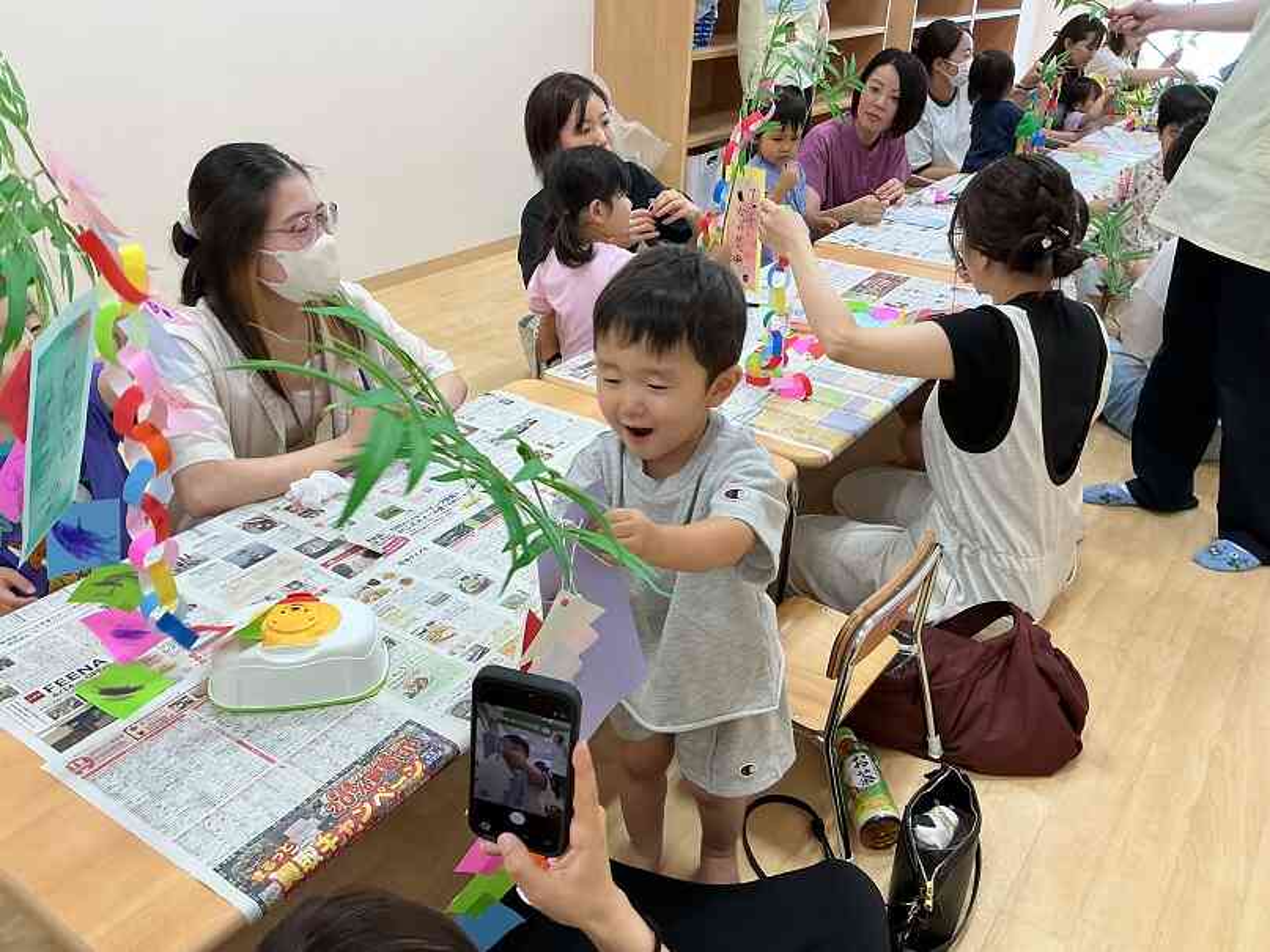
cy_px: 476
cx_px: 635
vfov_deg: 48.2
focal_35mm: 29
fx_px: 1064
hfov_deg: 61.7
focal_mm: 3
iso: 50
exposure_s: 1/100
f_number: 1.8
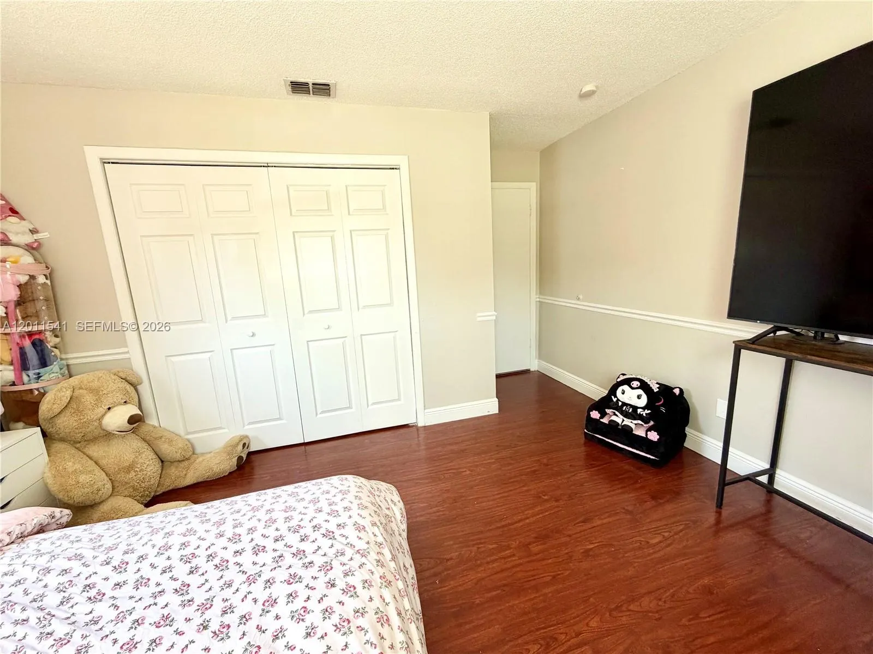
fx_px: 353
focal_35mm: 14
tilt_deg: -11.0
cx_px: 436
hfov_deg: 102.1
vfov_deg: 85.7
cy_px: 327
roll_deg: +2.9
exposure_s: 1/121
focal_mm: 2.22
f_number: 2.2
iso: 200
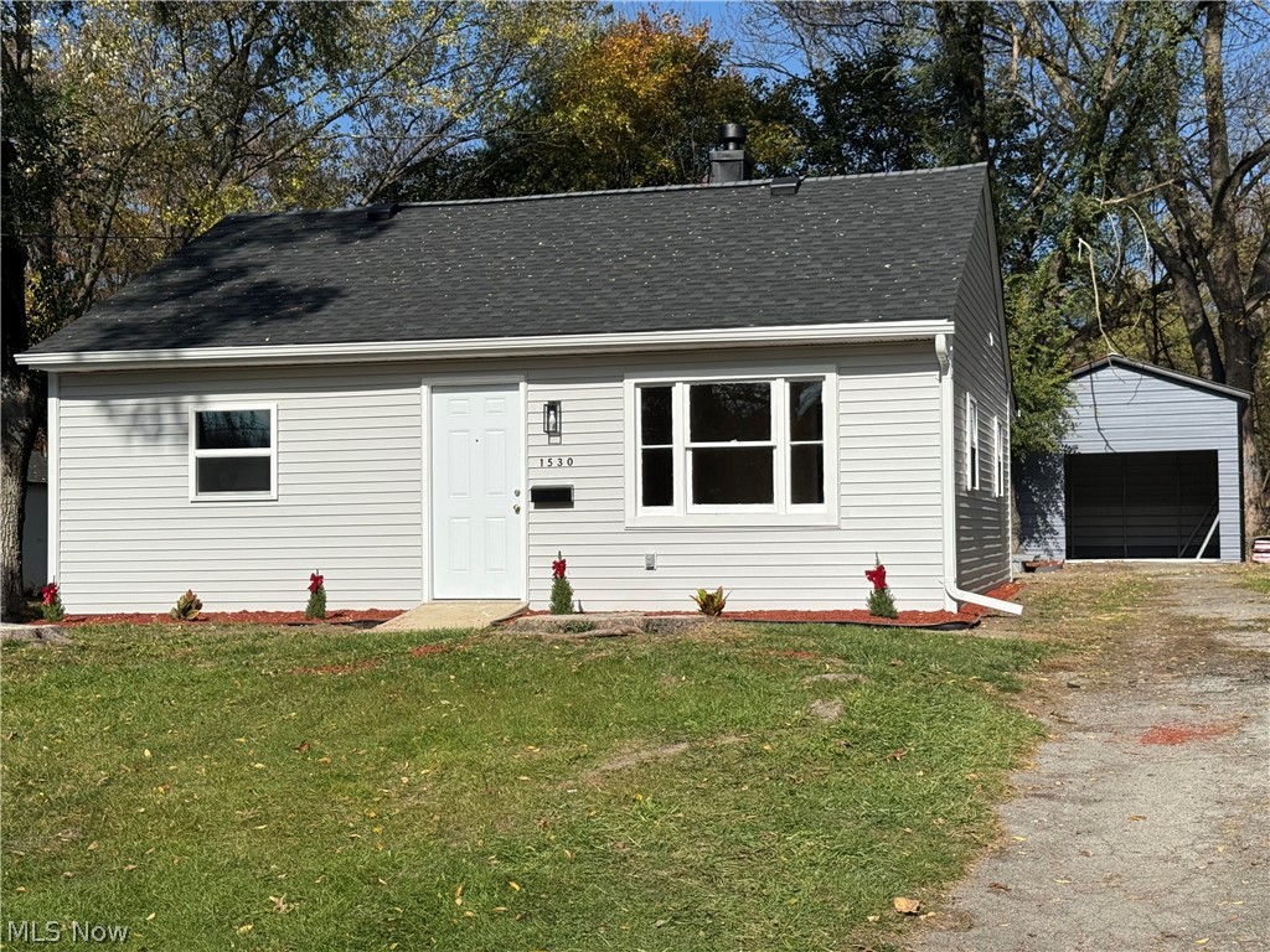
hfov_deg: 39.7
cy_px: 476
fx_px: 1761
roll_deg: +0.4
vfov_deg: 30.3
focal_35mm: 48
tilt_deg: +2.2
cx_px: 635
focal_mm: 6.76
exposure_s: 1/11364
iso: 80
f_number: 1.78
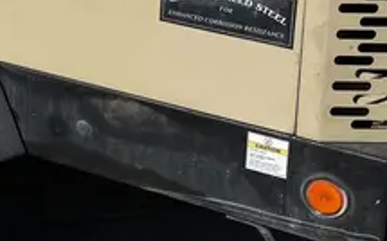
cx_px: -34
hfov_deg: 21.1
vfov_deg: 12.8
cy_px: -165
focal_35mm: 94
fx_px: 991
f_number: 1.6
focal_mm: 4.2
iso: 50
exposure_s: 1/13333
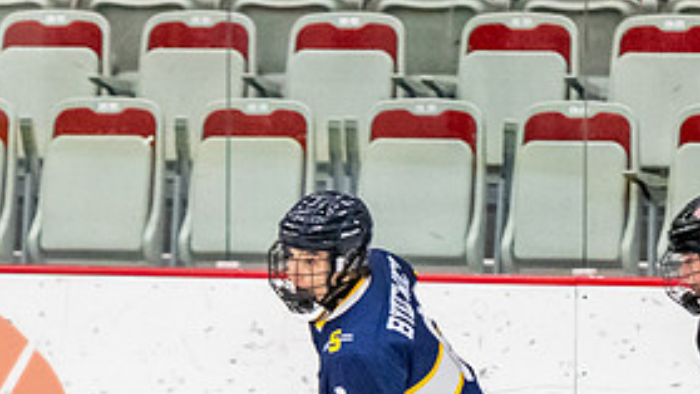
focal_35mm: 507
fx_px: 9411
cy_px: 498
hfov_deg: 4.3
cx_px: 325
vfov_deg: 2.4
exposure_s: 1/640
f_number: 2.8
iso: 3200
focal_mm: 110
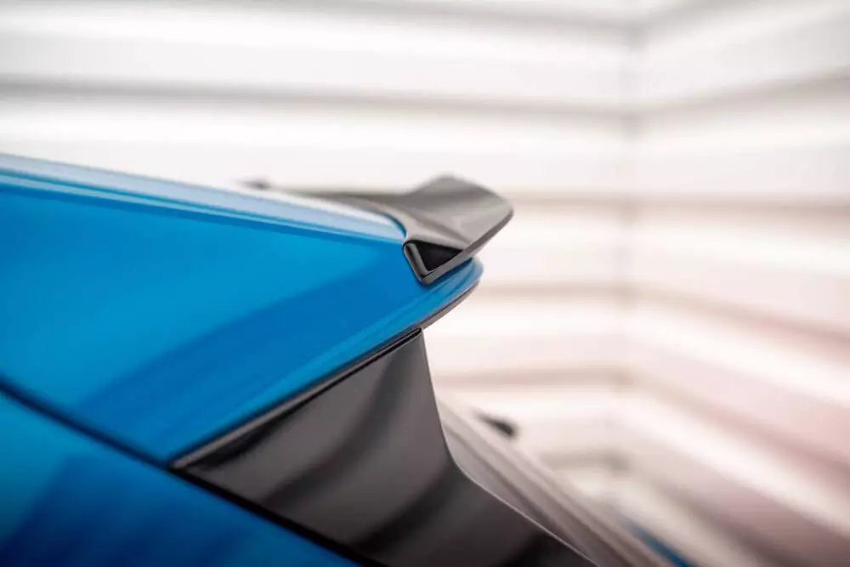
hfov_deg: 53.2
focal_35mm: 36
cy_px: 284
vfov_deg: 37.0
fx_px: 848
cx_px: 425
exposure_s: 1/125
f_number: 2.5
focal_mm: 35
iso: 1000
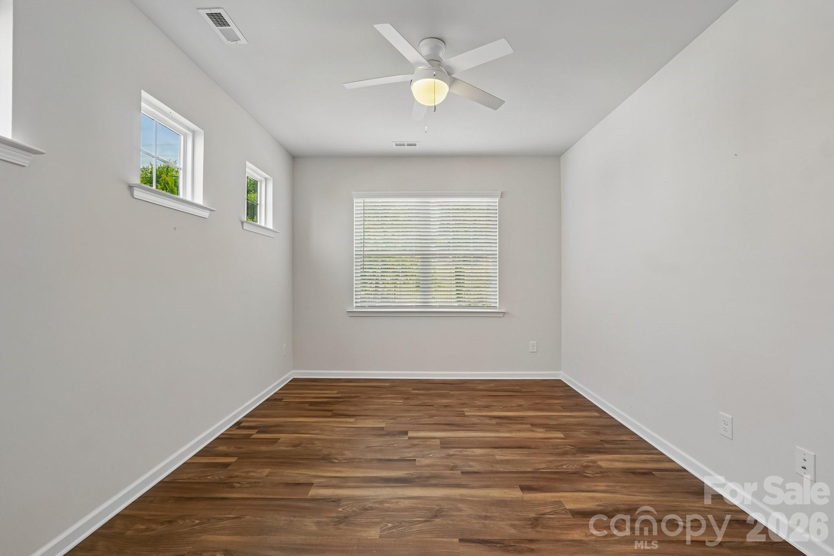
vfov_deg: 77.3
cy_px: 278
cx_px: 417
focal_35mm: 15
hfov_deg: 100.4
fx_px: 347
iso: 400
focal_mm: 10
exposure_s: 1/15
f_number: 8
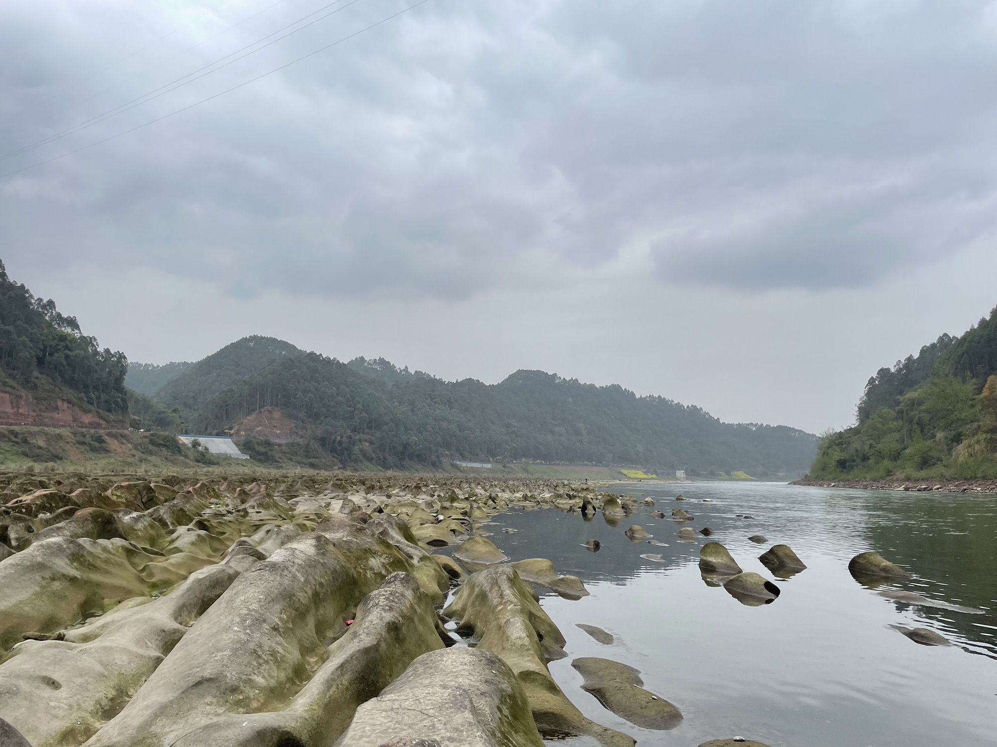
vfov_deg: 53.1
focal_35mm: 26
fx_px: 749
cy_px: 374
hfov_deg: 67.3
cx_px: 498
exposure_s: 1/1667
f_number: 1.6
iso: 50
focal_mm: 4.2
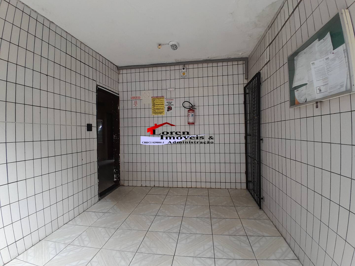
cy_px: 133
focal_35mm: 17
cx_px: 178
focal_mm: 1.46
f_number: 2.2
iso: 64
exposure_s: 1/40
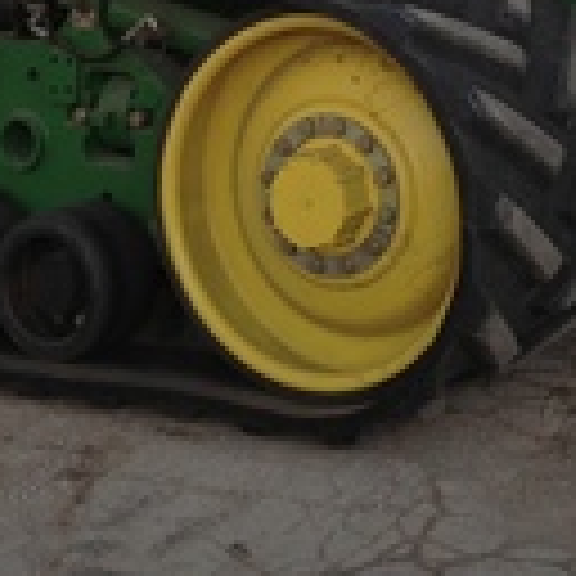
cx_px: 400
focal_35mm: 131
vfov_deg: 12.6
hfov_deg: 13.3
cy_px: -315
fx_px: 2466
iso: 50
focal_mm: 4.28
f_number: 2.4
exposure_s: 1/549
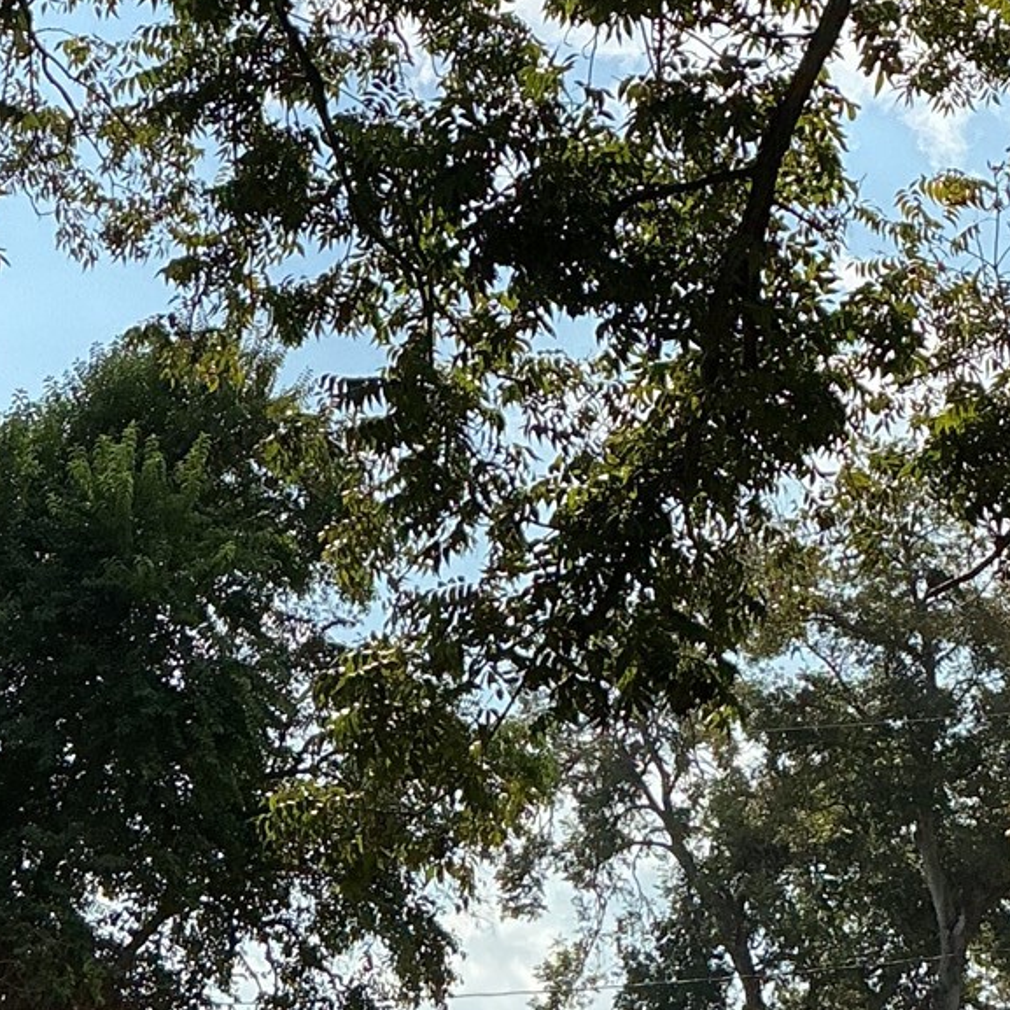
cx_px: 679
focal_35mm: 91
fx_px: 3004
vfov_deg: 18.8
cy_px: 144
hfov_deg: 19.0
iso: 25
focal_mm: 3
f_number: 1.8
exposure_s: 1/1912
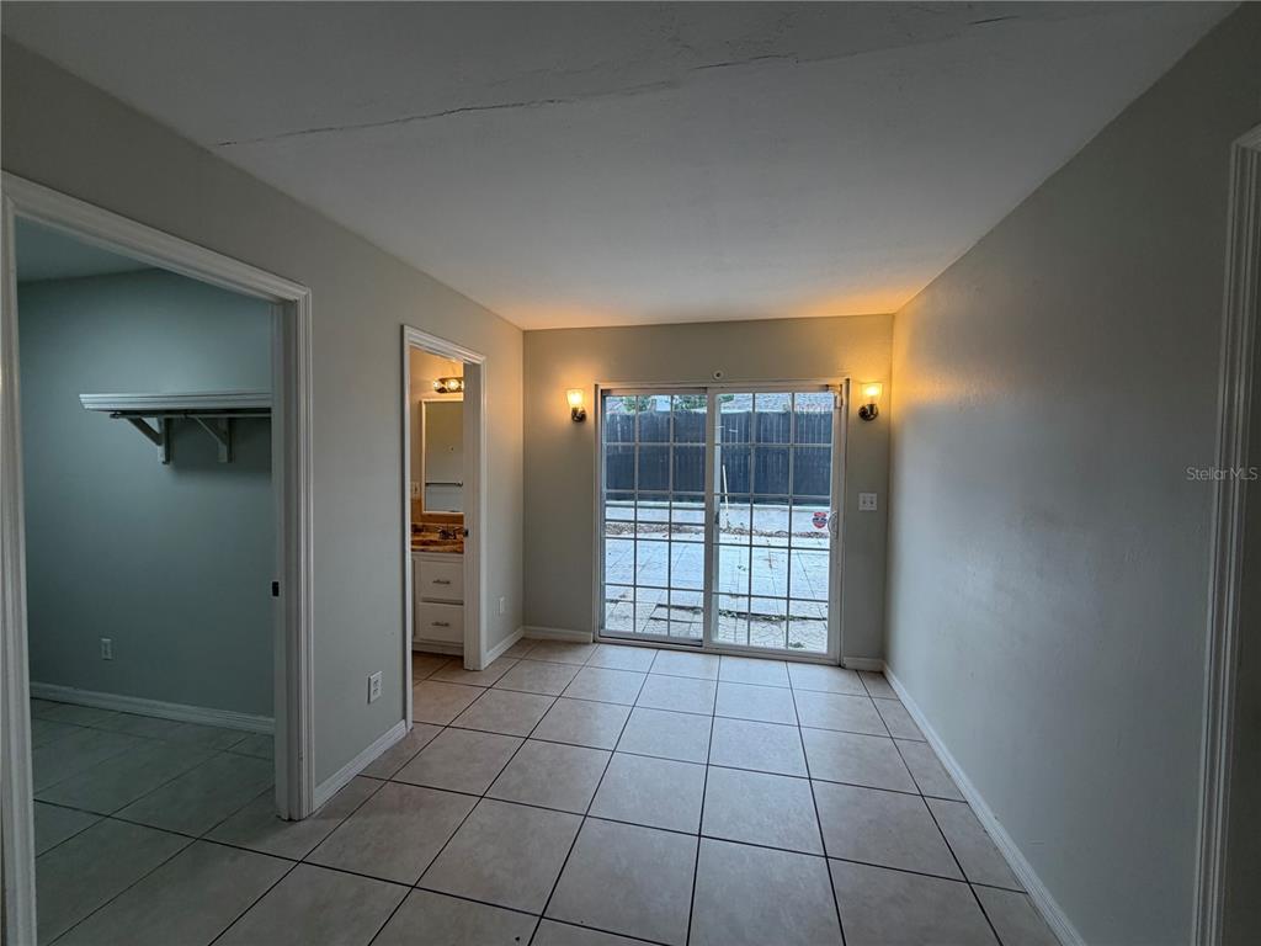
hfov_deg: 102.1
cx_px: 630
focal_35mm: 14
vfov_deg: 85.7
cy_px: 473
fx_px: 510
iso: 100
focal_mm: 2.22
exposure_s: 1/120
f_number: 2.2
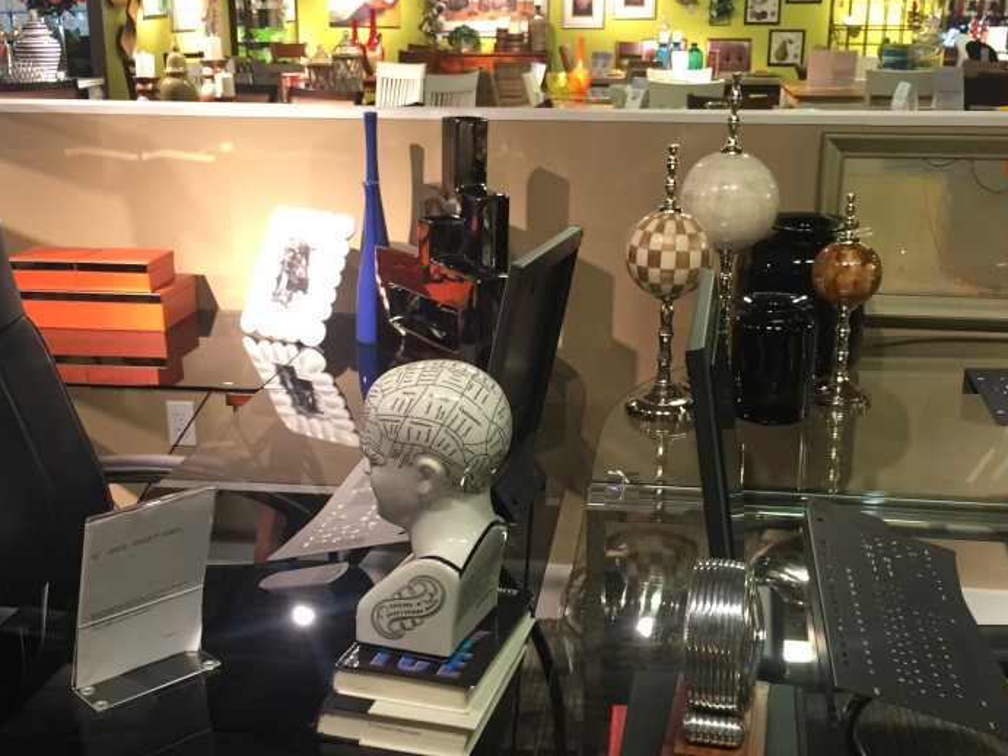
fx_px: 1252
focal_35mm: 43
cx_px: 511
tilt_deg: -17.0
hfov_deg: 43.9
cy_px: 382
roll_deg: -0.6
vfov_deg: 33.6
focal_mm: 4.15
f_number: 2.2
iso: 100
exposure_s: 1/30
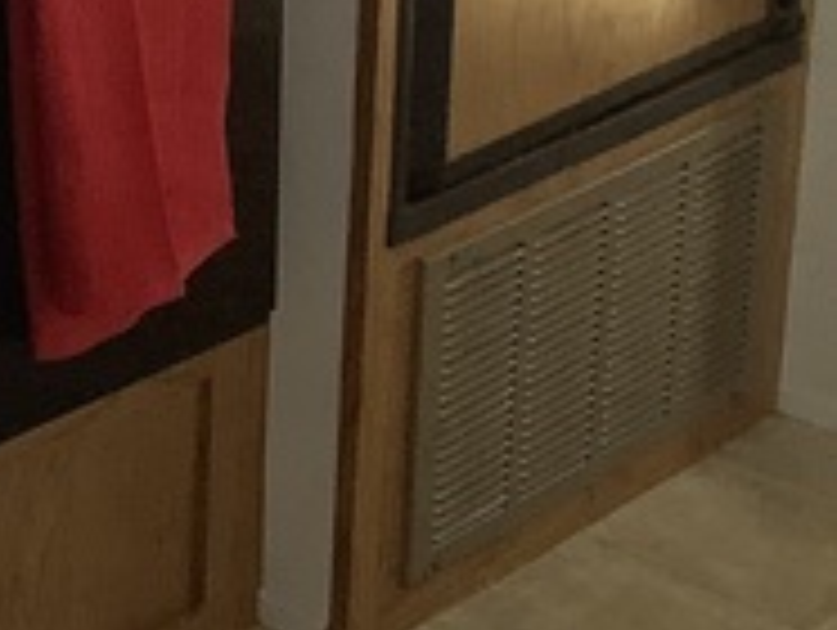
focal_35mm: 111
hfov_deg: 15.3
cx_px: -659
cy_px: -256
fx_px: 2687
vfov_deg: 12.8
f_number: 2.4
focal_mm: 3.3
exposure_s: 1/60
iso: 64
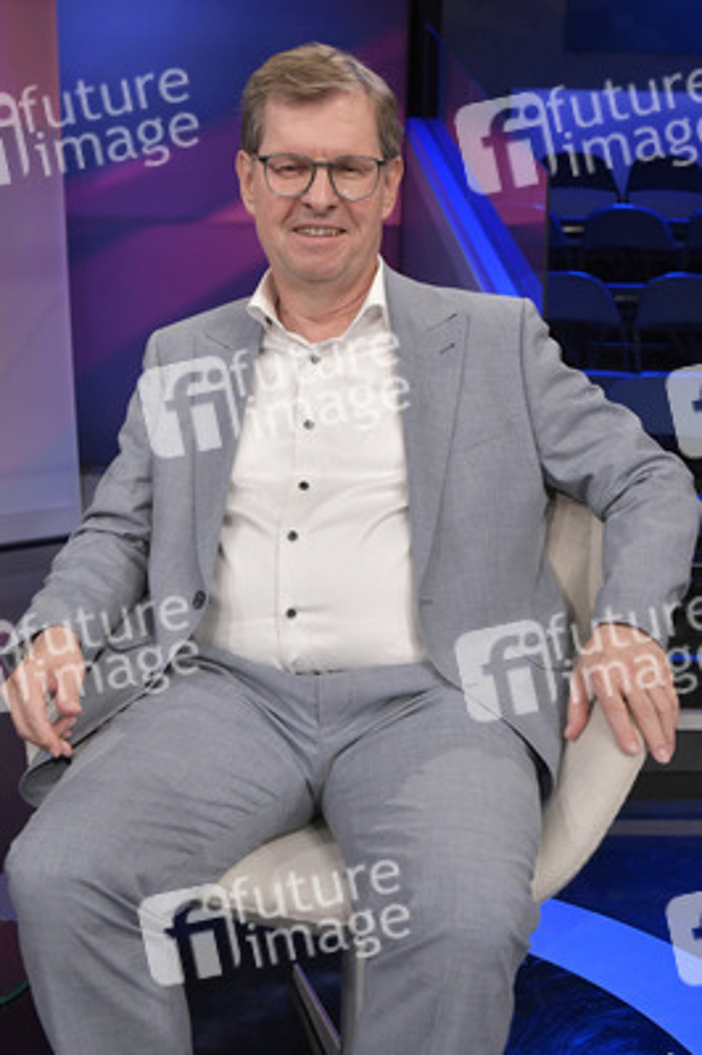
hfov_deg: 37.8
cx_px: 351
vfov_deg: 54.5
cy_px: 528
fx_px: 1025
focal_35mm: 35
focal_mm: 35
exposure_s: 1/200
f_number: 6.3
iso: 2500
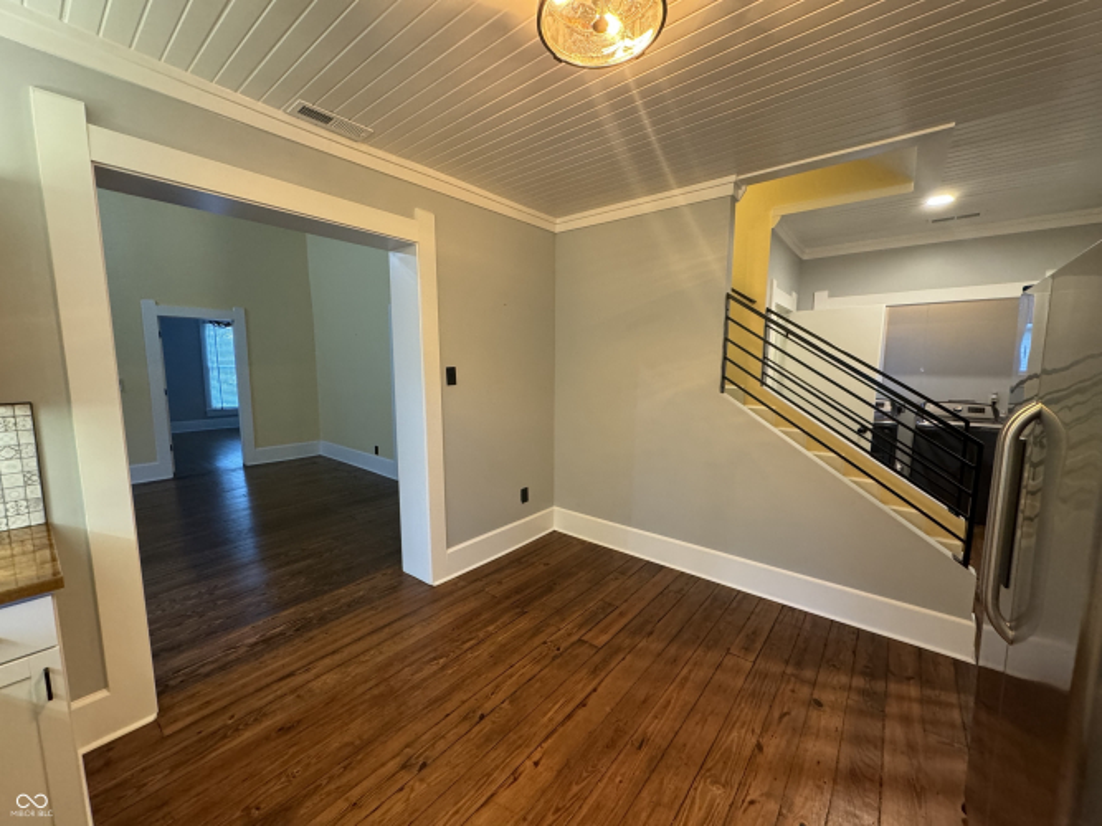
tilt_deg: -7.6
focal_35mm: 14
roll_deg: -0.5
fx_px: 446
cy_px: 413
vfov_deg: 85.7
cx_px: 551
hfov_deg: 102.1
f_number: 2.2
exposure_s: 1/60
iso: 400
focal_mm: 2.22
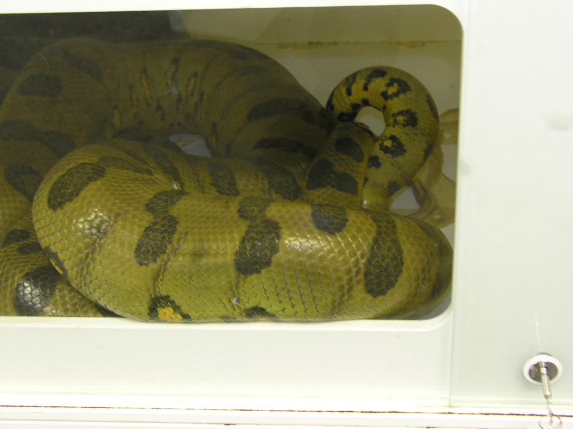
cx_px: 286
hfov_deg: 30.3
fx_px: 1059
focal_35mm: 64
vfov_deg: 22.9
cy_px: 214
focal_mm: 16.4
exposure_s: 1/3.9
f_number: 3.2
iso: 84
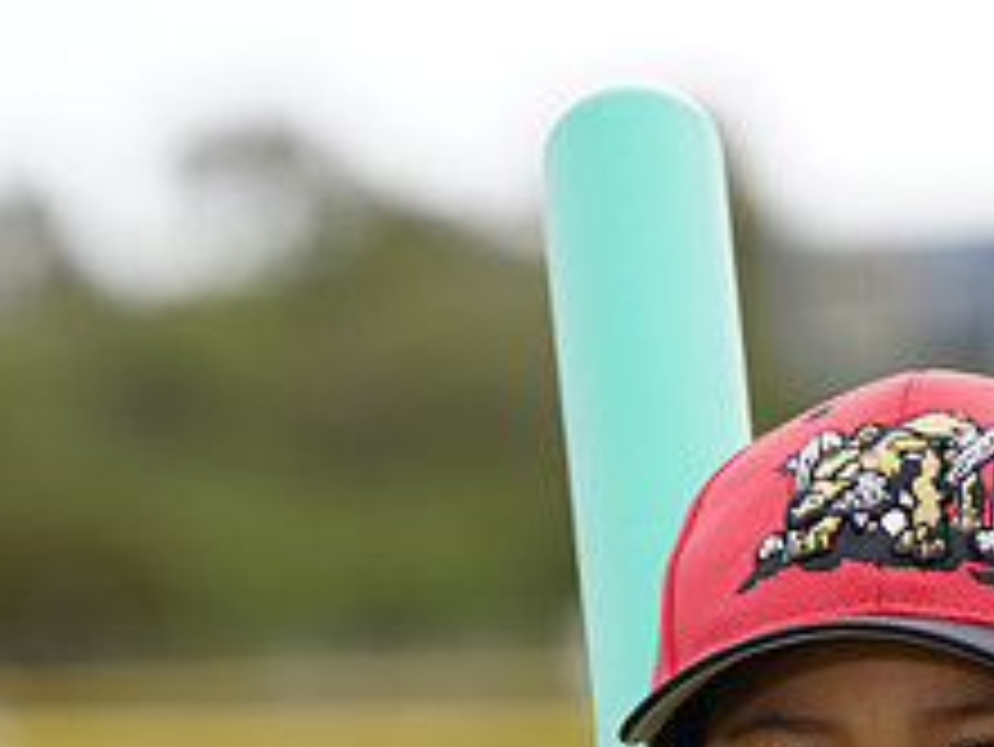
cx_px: 794
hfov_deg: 3.9
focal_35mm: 505
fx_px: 14509
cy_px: 1066
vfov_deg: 2.9
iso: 100
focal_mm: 200
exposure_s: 1/250
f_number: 5.6
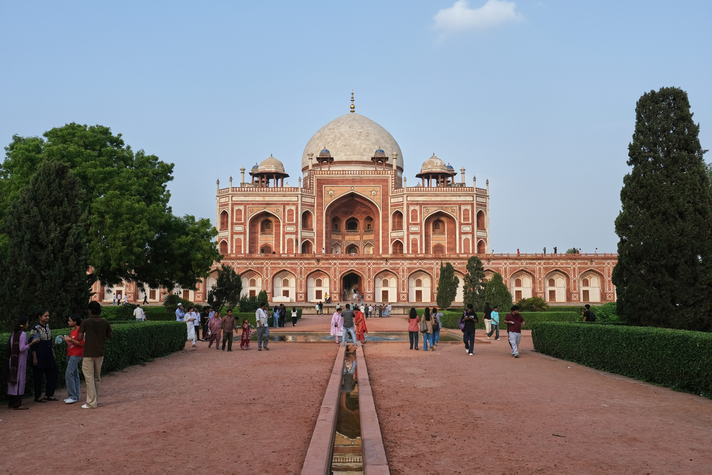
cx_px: 356
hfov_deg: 58.7
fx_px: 633
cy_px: 238
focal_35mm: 32
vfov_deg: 41.1
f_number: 5.6
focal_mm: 21.4
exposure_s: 1/420
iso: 160
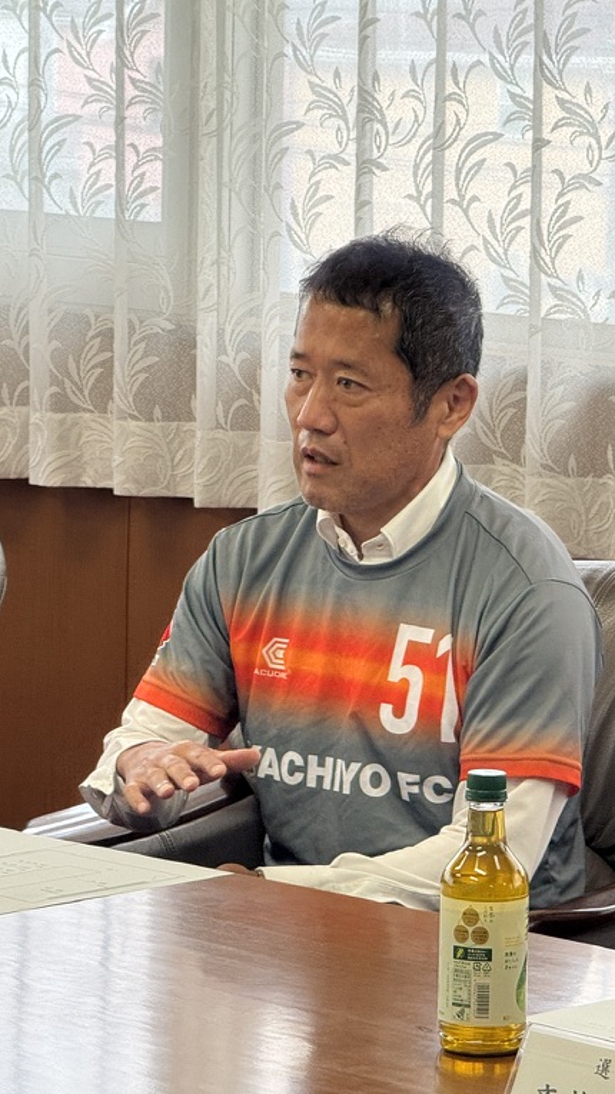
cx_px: 365
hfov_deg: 6.9
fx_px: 5076
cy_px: 546
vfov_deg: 12.3
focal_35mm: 175
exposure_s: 1/100
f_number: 2.8
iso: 64
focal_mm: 15.66
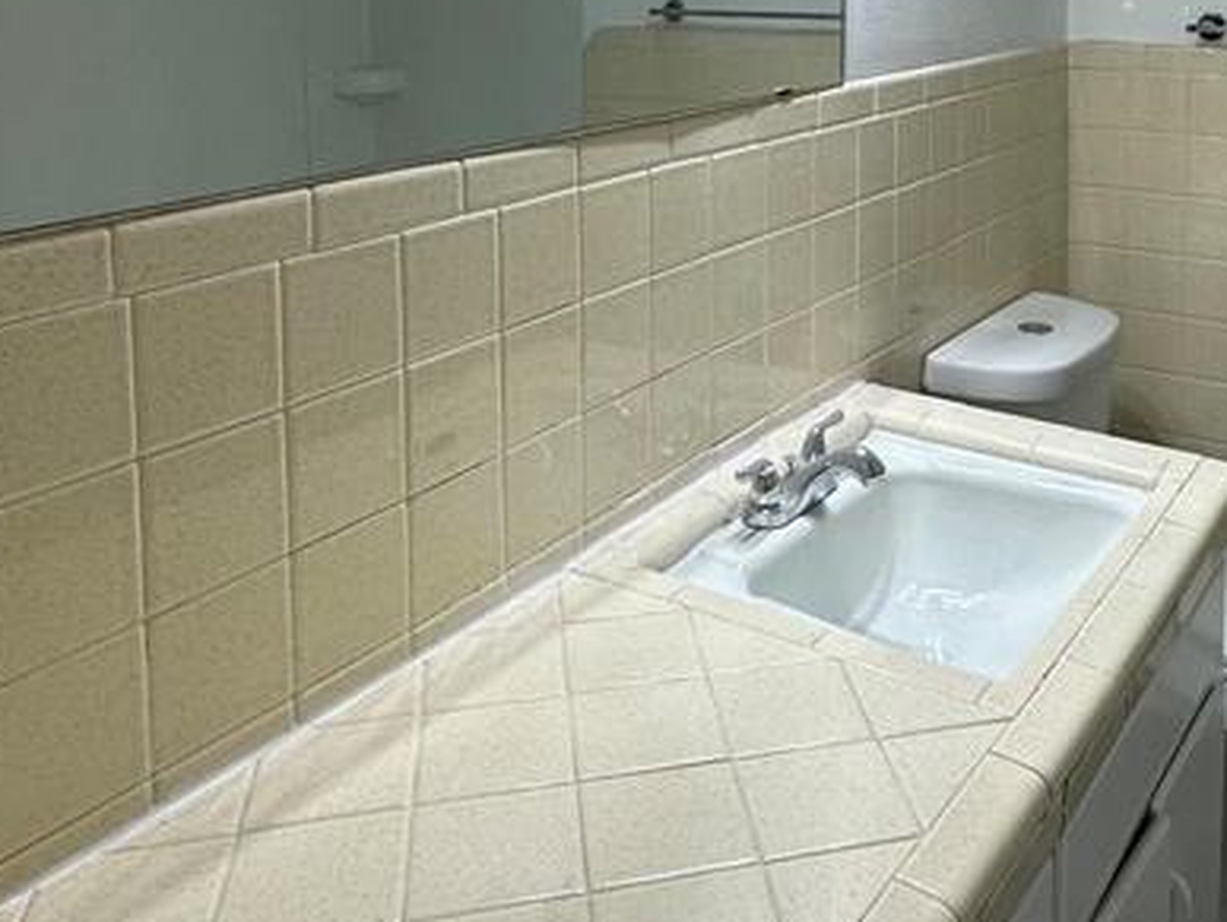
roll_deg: +0.1
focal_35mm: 37
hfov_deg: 49.0
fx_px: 1313
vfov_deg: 35.9
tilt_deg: -4.0
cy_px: 57
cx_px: 840
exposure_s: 1/120
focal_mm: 2.22
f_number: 2.2
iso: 125
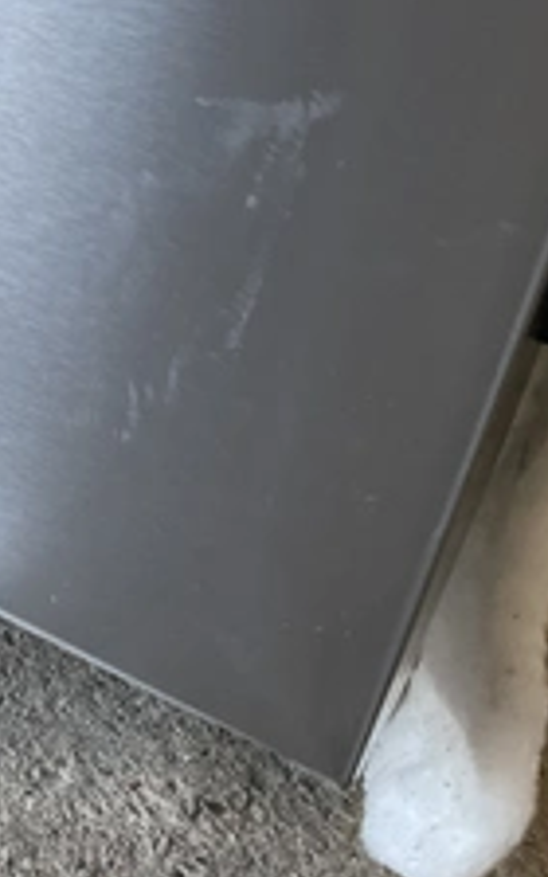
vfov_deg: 36.9
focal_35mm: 55
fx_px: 1314
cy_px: 415
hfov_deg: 21.6
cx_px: -129
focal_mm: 3
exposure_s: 1/60
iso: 64
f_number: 1.8
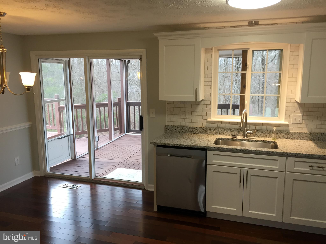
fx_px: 273
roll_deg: +1.6
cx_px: 163
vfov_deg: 48.2
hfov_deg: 61.7
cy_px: 122
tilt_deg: -10.2
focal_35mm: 29
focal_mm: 4.15
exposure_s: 1/40
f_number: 2.2
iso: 32
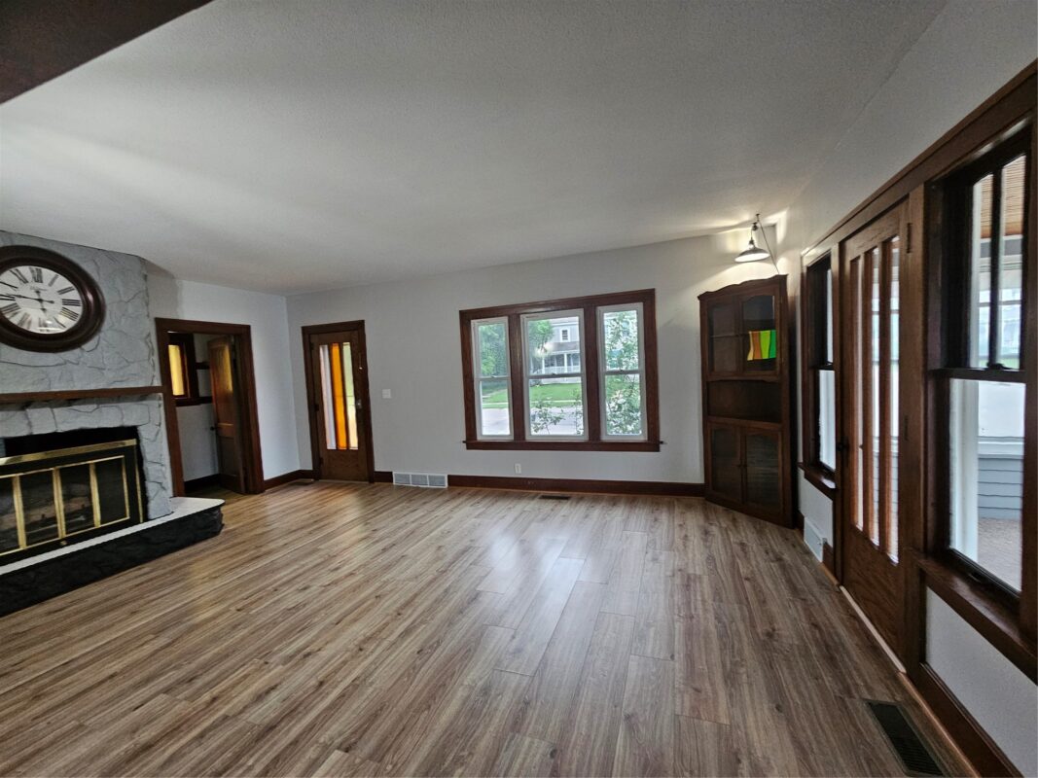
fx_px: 390
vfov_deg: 89.9
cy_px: 389
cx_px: 519
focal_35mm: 13
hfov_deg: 106.2
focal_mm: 2.2
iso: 320
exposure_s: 1/40
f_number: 2.2
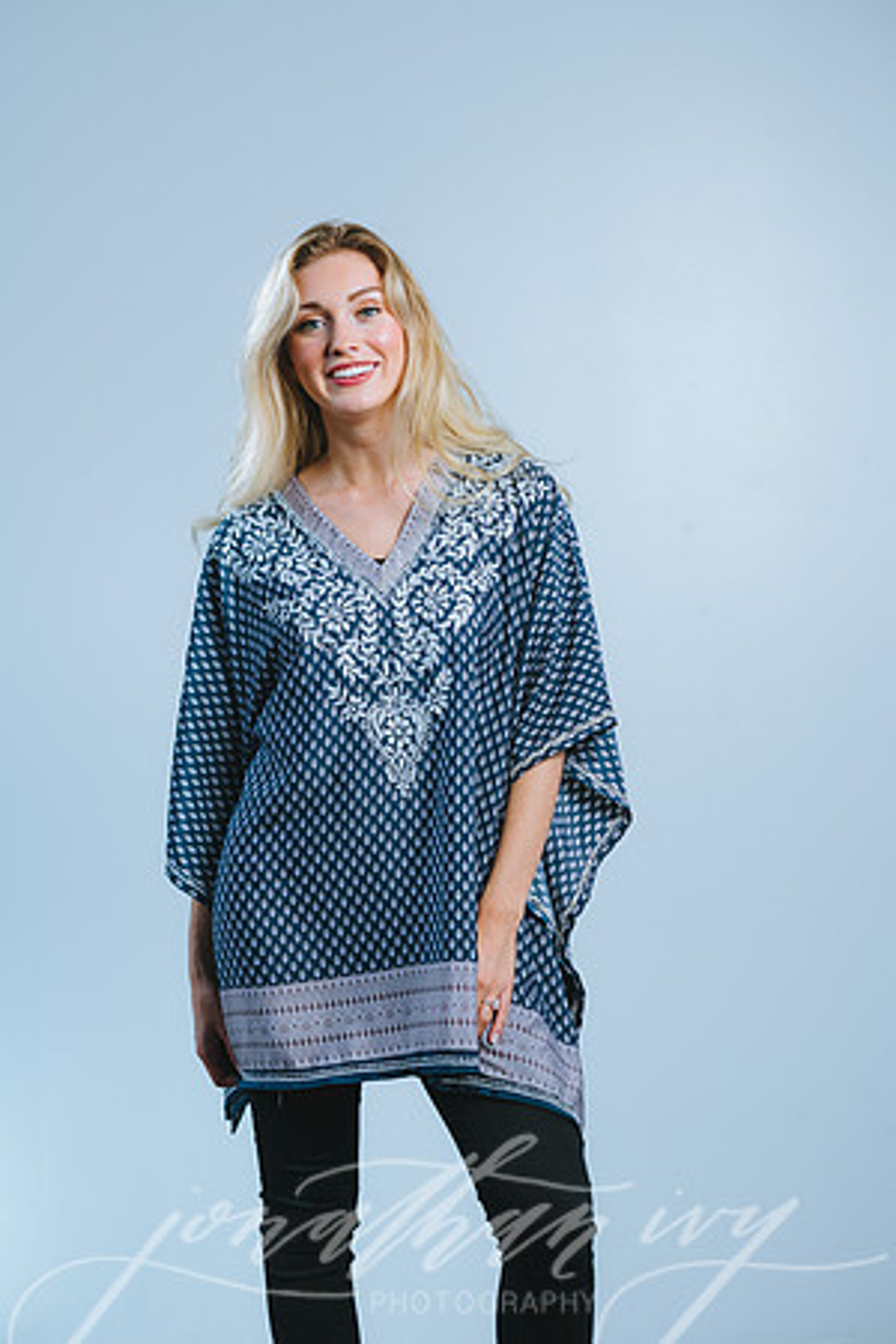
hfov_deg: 16.1
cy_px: 672
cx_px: 448
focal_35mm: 85
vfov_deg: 23.9
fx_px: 3173
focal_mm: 85
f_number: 4
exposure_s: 1/160
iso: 100
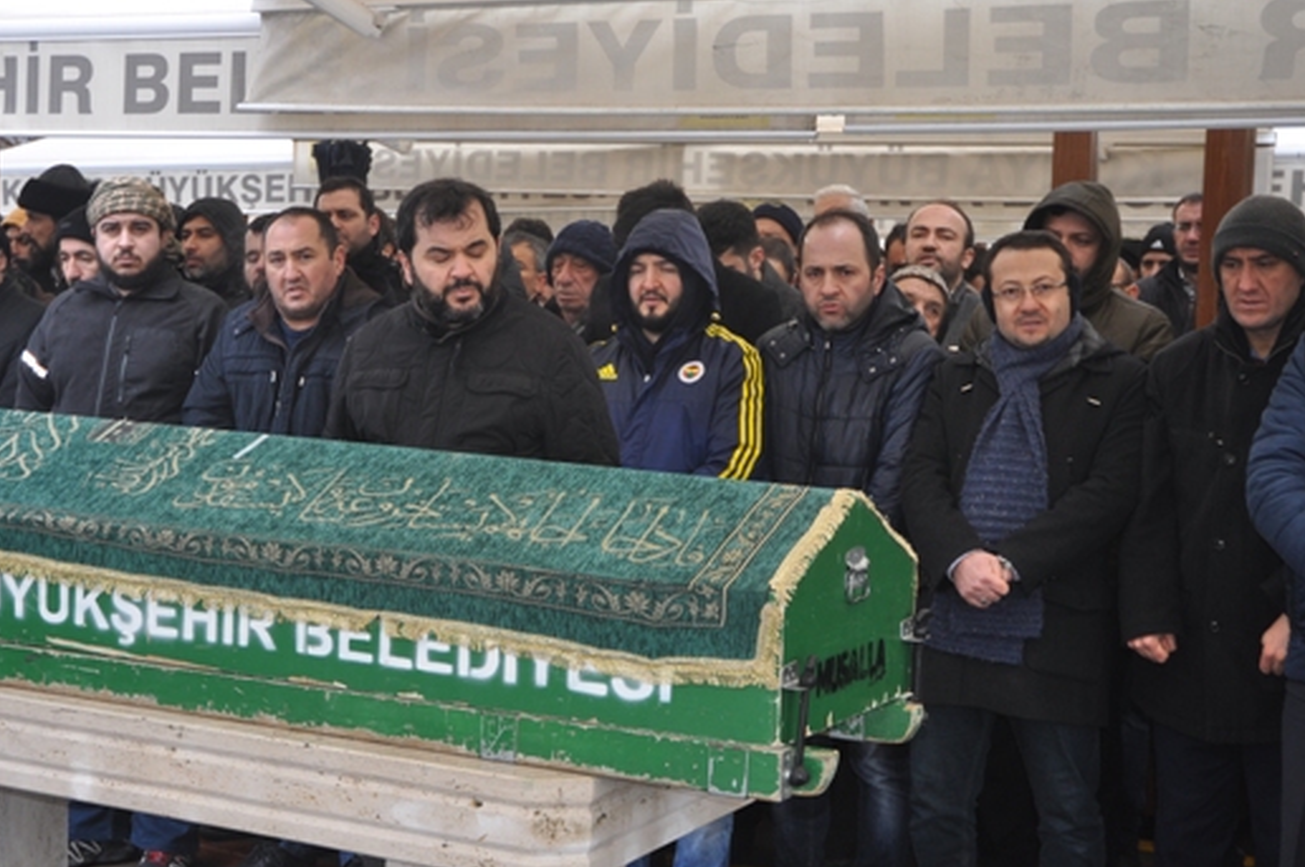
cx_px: 541
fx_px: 2087
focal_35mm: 58
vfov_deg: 23.5
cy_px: 454
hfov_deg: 34.6
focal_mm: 31
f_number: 4
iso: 280
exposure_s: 1/200
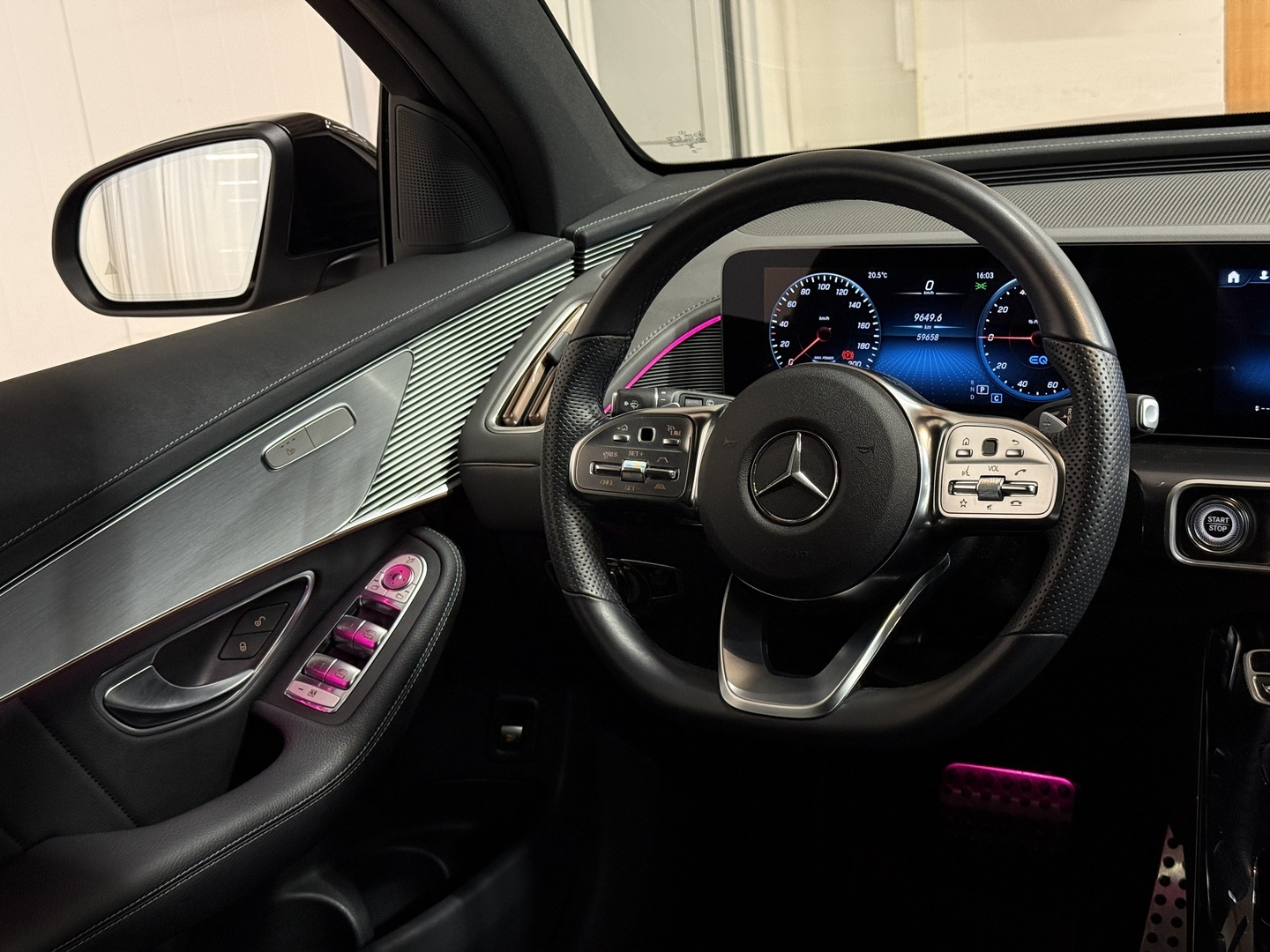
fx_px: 1761
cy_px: 476
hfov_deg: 39.7
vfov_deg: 30.3
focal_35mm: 48
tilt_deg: -17.3
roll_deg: +5.9
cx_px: 635
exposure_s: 1/58
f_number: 1.78
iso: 250
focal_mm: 6.76
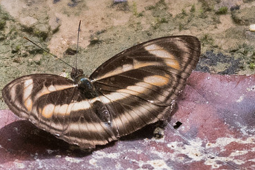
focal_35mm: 1793
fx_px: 12699
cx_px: 145
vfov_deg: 0.8
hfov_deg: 1.2
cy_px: 100
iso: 800
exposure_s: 1/2000
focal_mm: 150
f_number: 3.2
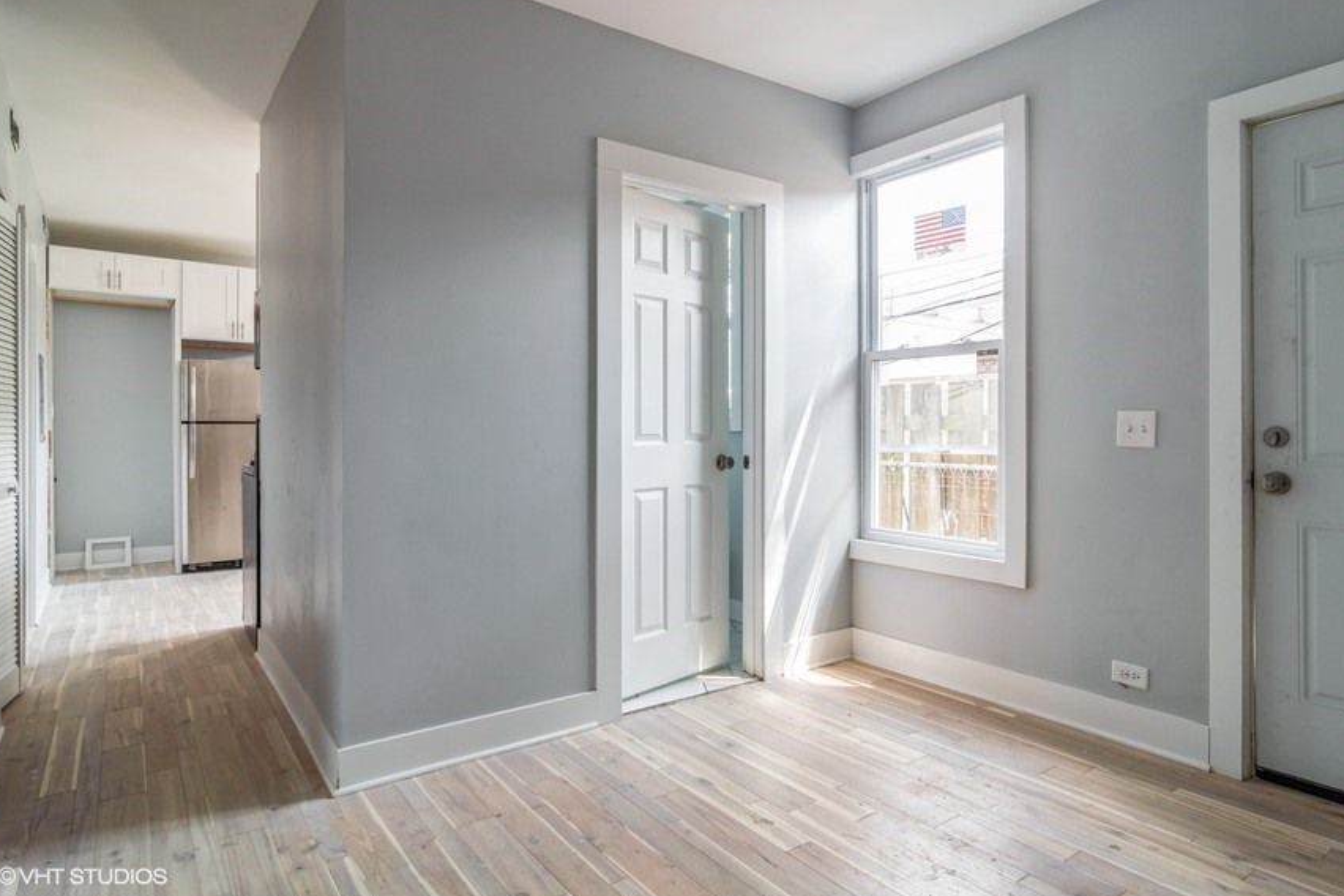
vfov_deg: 64.5
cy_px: 432
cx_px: 686
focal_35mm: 19
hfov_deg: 86.9
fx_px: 709
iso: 200
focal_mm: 12
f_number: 8
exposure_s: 1/8
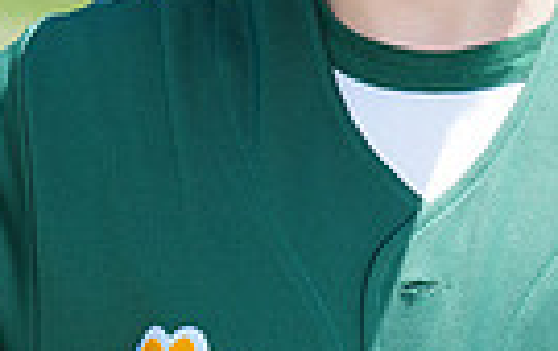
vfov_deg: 1.9
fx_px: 10393
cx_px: 442
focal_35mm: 682
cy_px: -147
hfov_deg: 3.1
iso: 200
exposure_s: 1/200
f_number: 10
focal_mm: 156
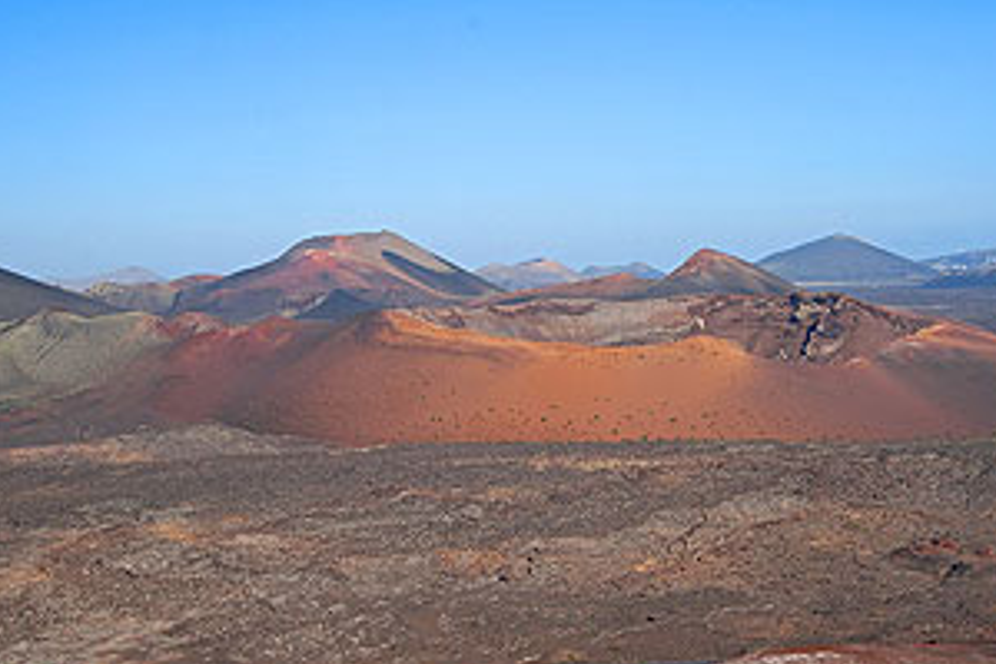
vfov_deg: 22.6
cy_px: 415
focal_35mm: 60
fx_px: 1660
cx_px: 704
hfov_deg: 33.0
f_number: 11
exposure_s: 1/160
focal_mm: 40
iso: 200
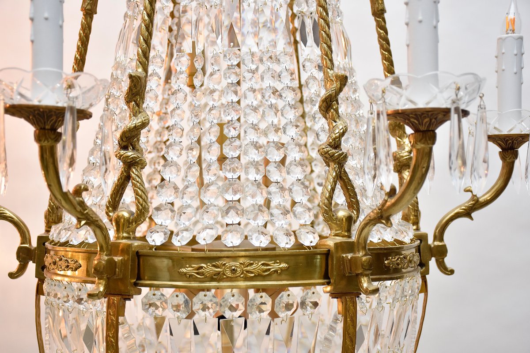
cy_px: 176
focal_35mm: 60
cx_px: 265
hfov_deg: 33.4
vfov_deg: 22.6
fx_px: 883
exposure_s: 1/160
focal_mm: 40
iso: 640
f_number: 4.5
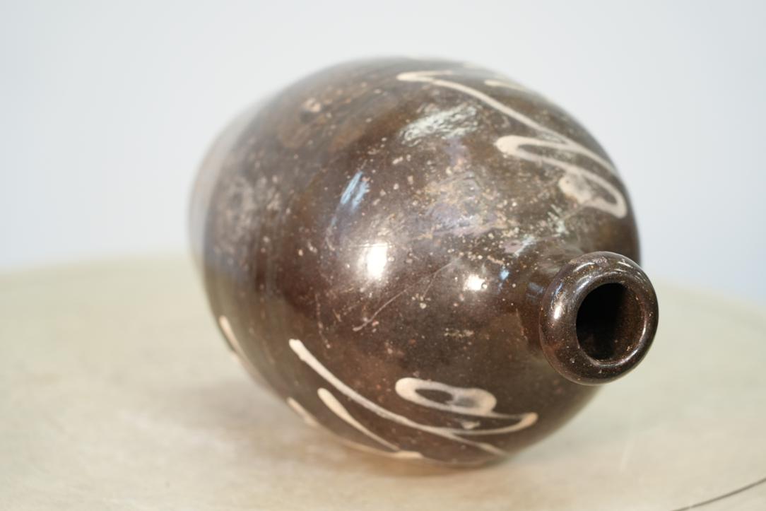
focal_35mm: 105
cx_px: 383
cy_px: 256
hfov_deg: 19.5
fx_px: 2234
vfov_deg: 13.0
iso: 2000
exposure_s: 1/125
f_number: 4
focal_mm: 105
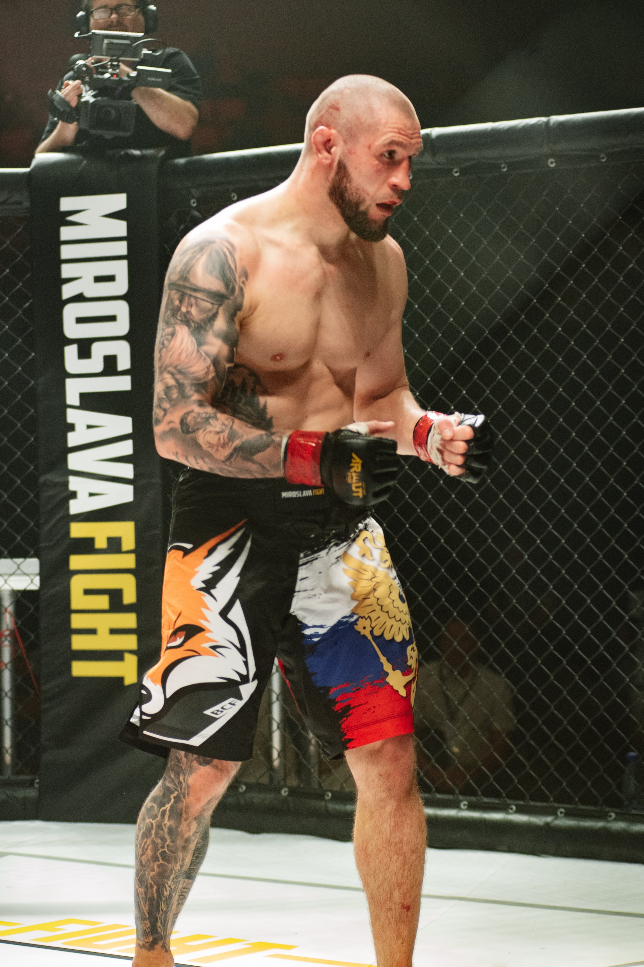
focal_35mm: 93
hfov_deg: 14.7
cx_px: 374
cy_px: 521
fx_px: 2495
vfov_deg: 21.9
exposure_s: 1/400
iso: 2000
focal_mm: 80
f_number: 4
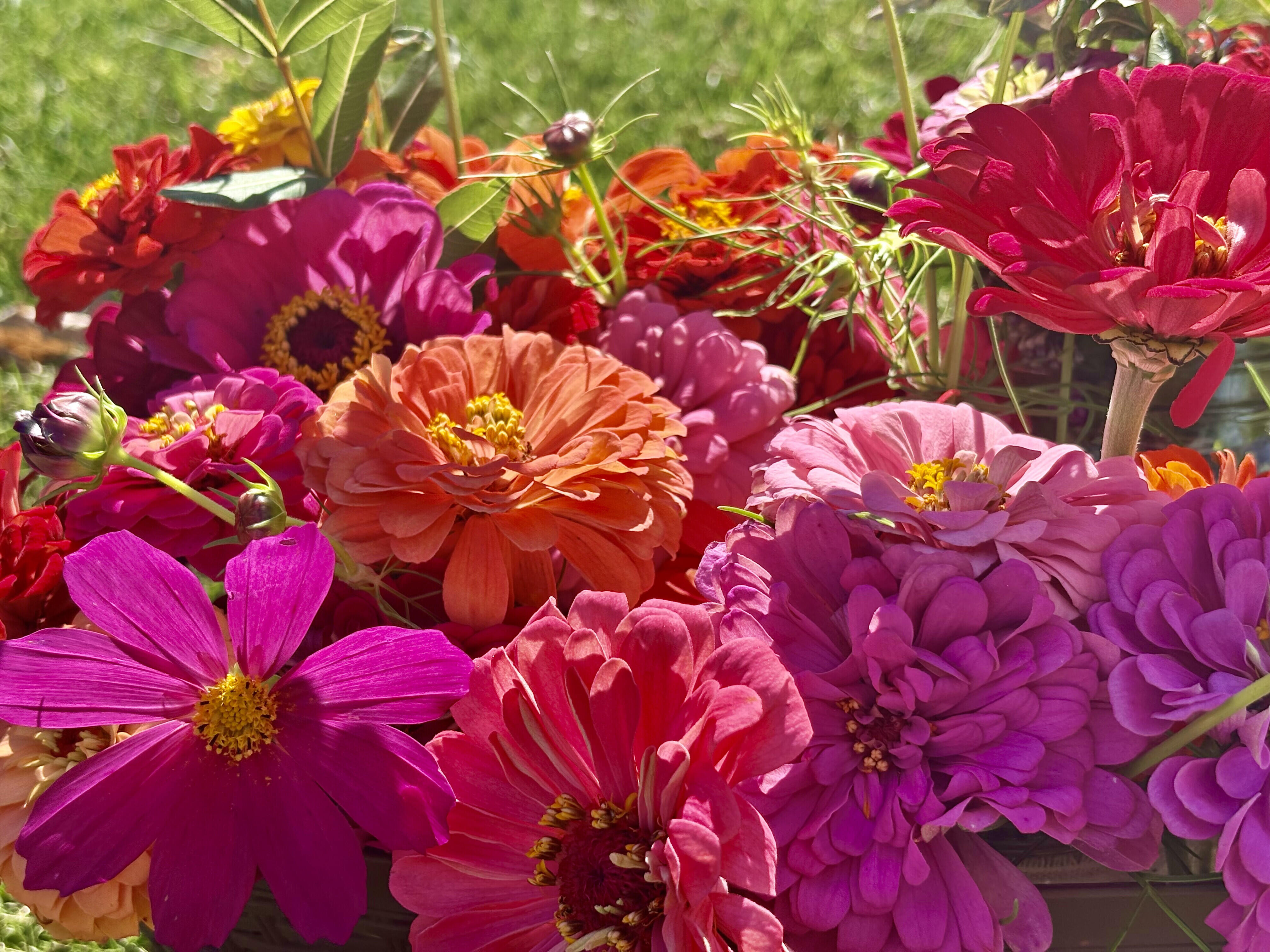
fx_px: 1908
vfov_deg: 28.0
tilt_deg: -26.0
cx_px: 635
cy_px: 476
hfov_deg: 36.8
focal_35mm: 52
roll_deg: +5.7
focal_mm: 5.96
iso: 32
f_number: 1.6
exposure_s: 1/1553
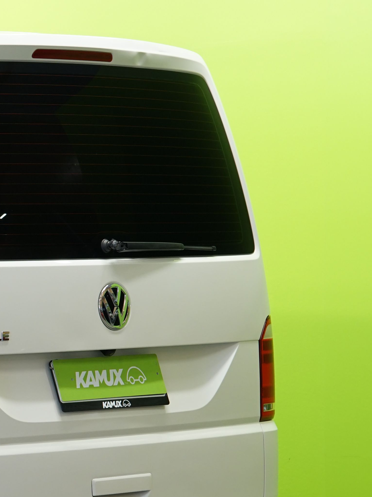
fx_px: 2579
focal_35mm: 180
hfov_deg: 7.9
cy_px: 306
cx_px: -326
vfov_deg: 11.0
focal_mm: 64
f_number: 5.6
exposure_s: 1/15
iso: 500
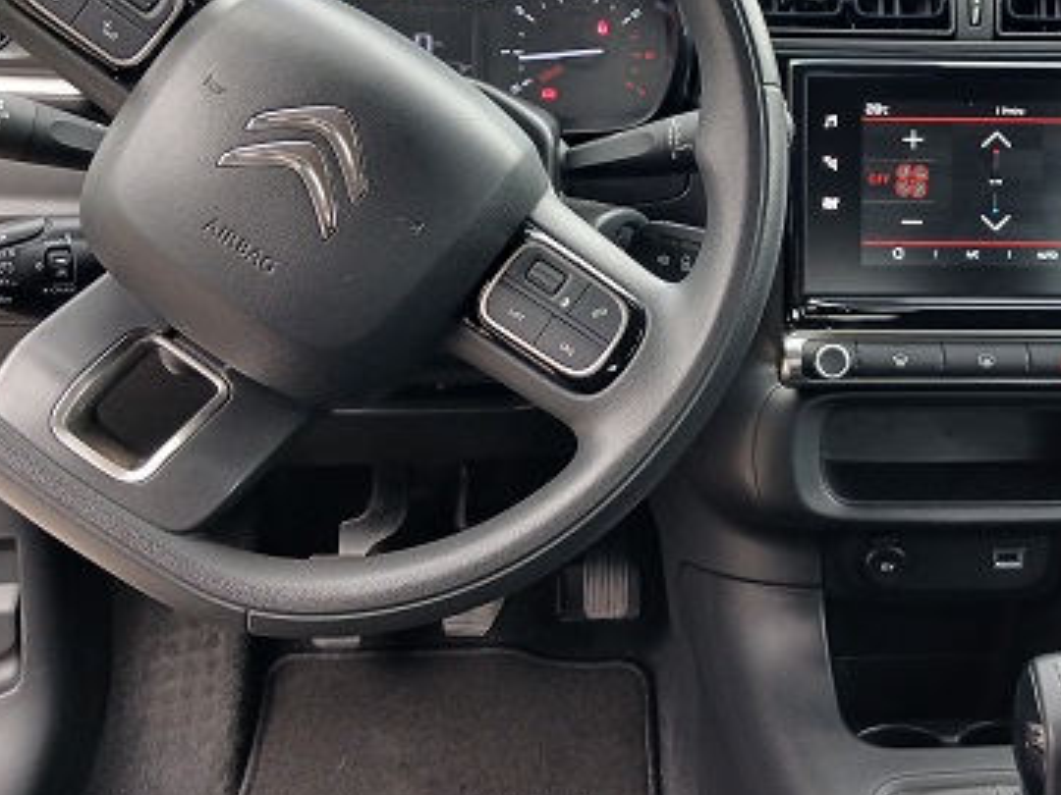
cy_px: 203
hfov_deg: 41.5
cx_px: 704
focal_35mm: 45
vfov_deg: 31.6
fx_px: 1379
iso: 80
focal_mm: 3.98
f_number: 1.8
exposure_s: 1/50
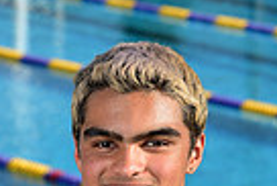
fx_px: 2958
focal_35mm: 384
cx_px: 14
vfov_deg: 3.6
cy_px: 291
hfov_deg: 5.4
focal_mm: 90
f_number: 6.3
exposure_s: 1/250
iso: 64
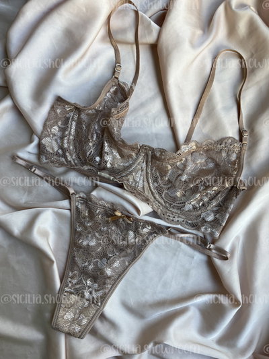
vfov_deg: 67.3
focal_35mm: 26
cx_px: 134
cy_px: 180
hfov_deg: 53.1
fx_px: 269
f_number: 1.6
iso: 32
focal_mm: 5.1
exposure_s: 1/121
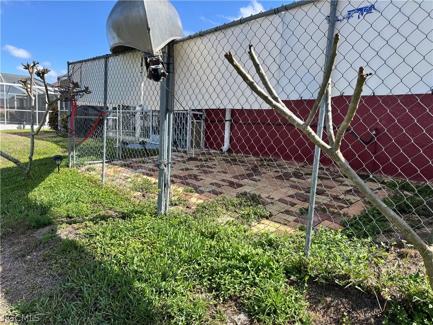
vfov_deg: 56.8
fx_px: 300
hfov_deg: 71.6
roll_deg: -2.4
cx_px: 216
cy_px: 162
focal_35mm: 24
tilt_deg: -6.3
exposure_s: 1/2506
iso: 80
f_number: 1.78
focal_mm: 6.76
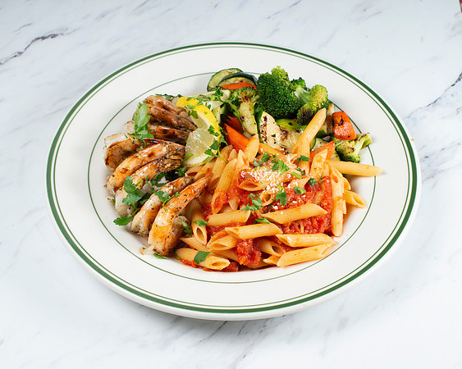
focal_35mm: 60
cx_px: 238
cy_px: 185
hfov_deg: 31.3
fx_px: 825
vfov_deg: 25.2
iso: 200
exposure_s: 1/200
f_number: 9
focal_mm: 50
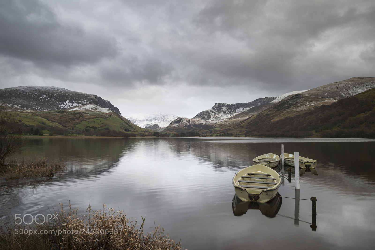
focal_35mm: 24
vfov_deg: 53.2
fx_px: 250
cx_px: 188
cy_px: 125
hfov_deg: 73.7
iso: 100
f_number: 16
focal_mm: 24
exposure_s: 1/3
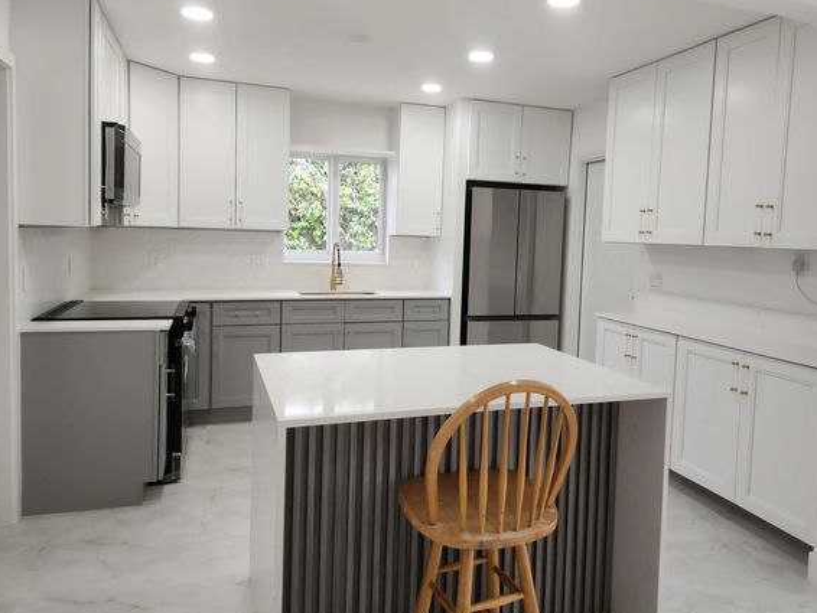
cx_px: 455
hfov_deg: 67.1
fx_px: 614
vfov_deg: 53.0
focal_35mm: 26
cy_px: 277
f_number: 1.8
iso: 100
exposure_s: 1/180
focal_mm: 5.4
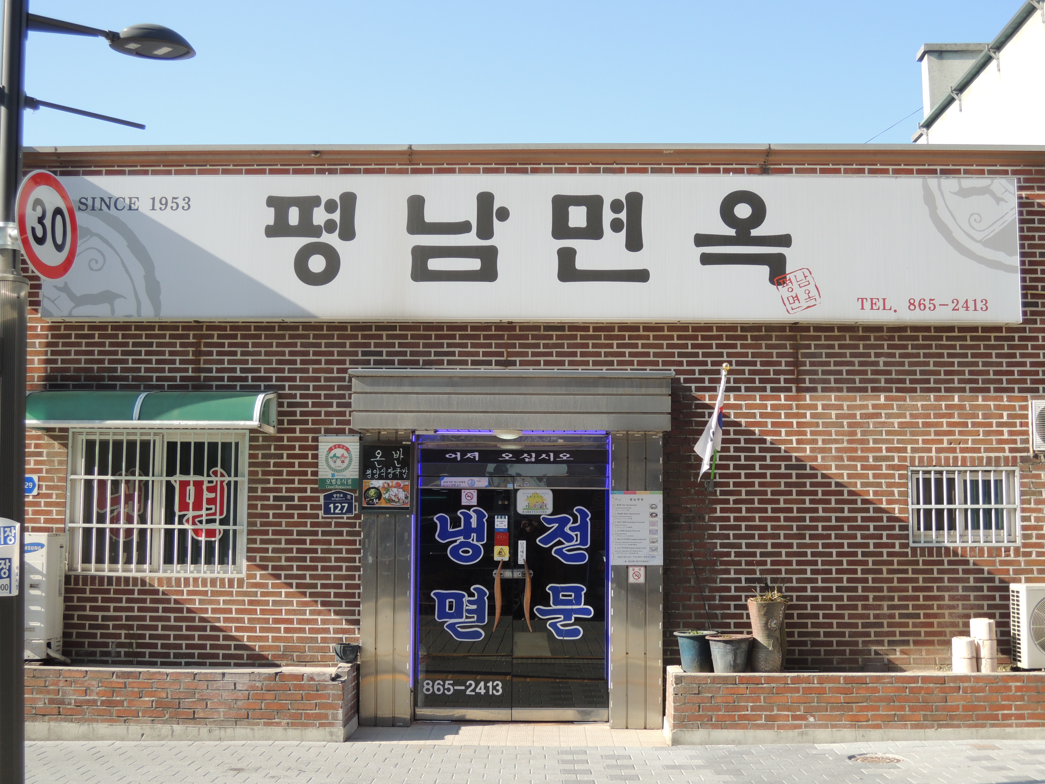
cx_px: 522
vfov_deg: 32.2
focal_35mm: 45
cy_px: 392
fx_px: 1358
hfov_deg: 42.1
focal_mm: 8.1
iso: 100
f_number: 3.5
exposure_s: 1/400
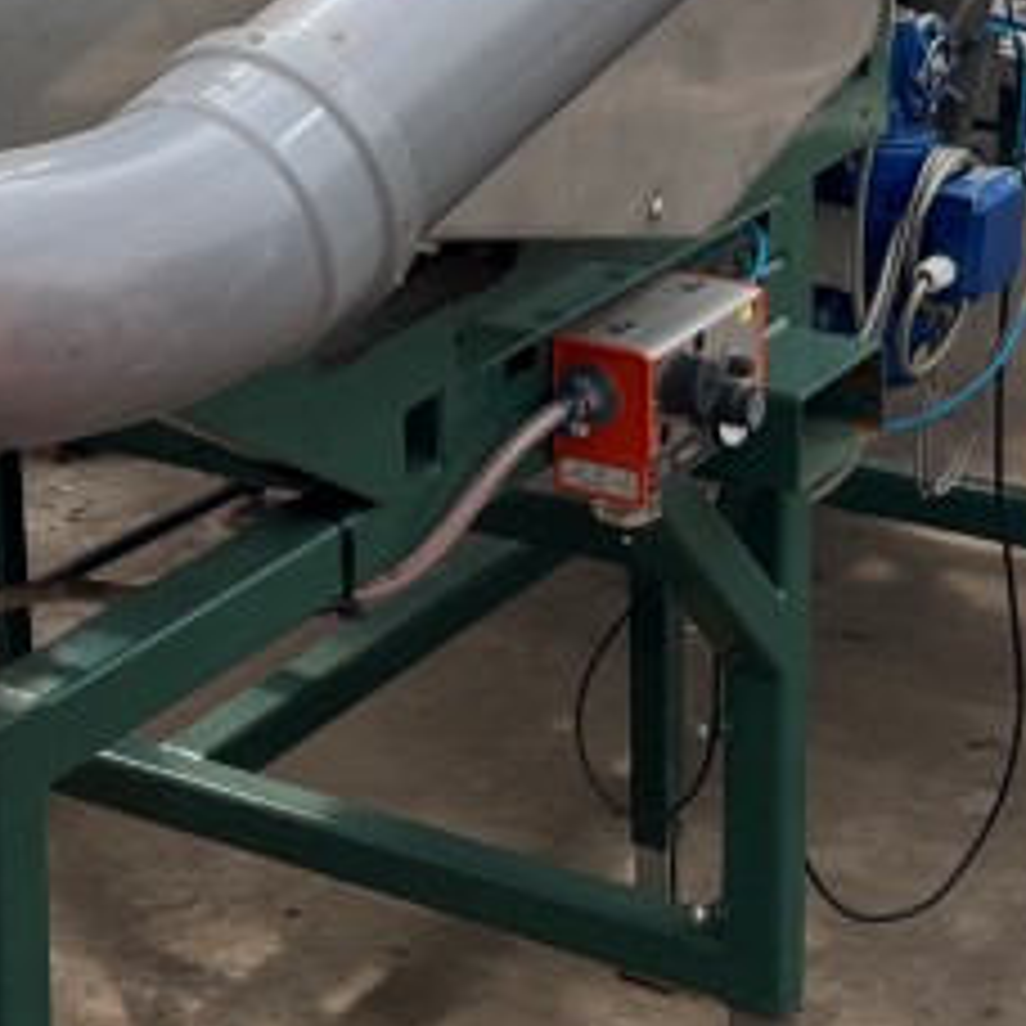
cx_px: 50
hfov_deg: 16.6
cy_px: -68
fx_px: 3454
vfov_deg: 16.4
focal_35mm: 103
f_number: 1.6
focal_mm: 5.1
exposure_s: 1/260
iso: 40
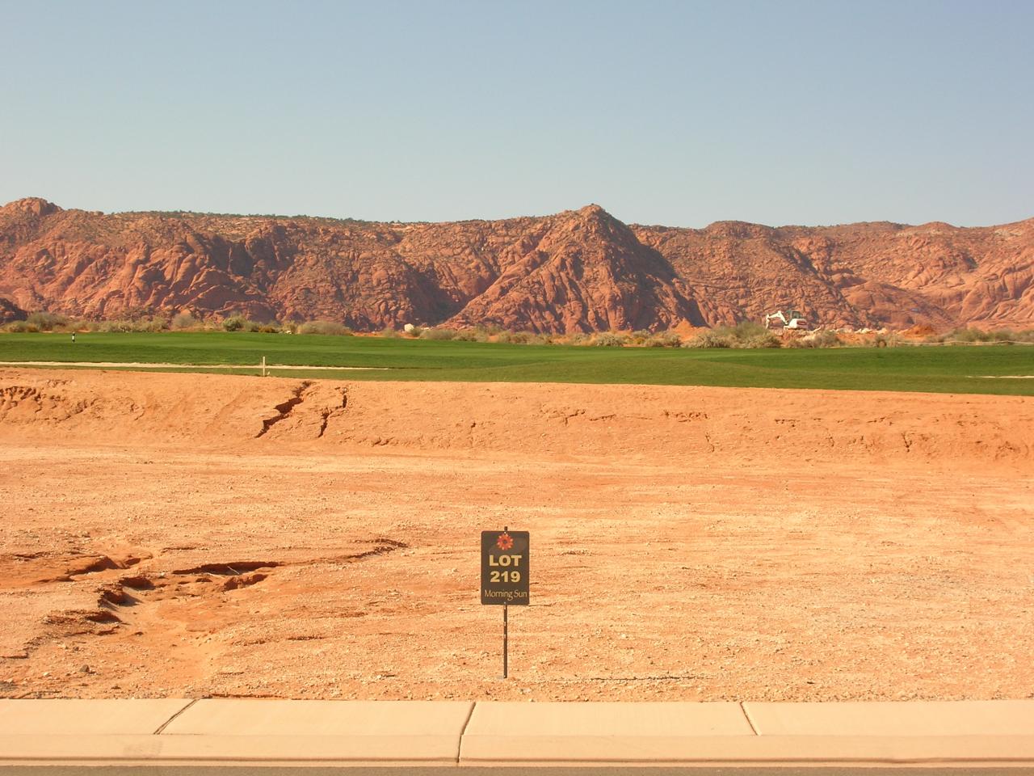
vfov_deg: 19.9
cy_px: 388
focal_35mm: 74
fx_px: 2210
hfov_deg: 26.3
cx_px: 517
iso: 50
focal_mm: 12.3
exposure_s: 1/174
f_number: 6.7
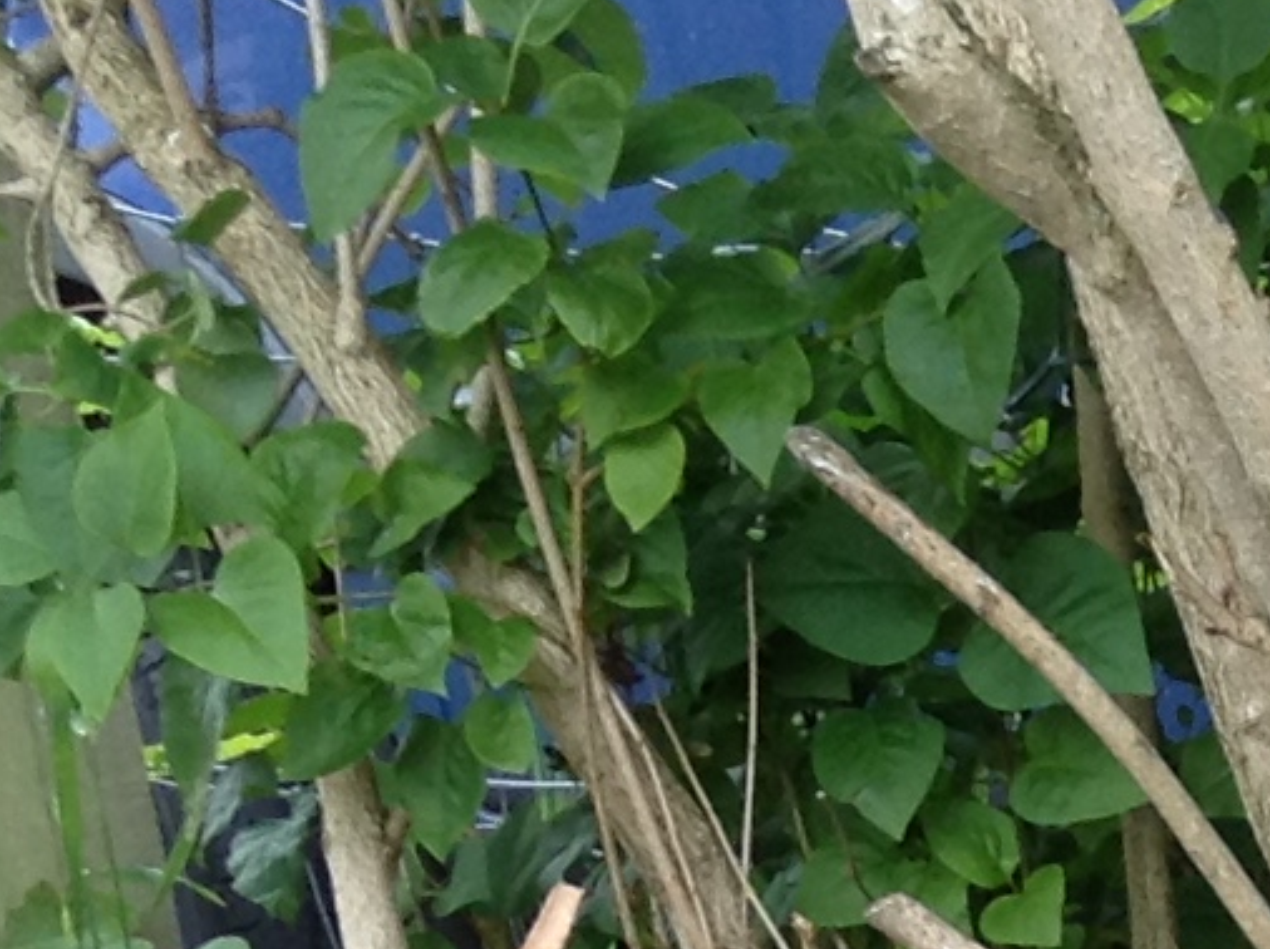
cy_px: 2157
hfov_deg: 11.3
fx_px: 6192
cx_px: 1830
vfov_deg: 8.2
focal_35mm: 169
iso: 32
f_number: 2.4
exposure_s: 1/60
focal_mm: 3.3
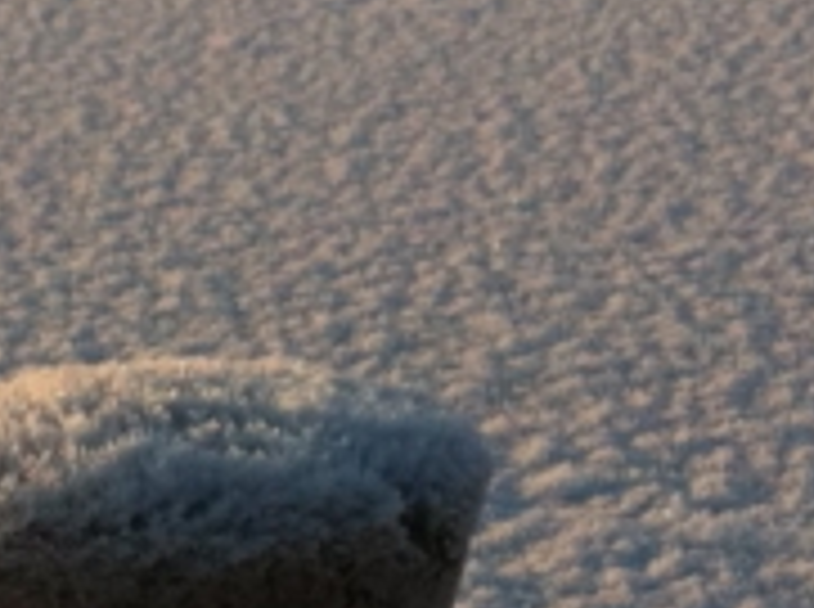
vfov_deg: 7.5
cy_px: 540
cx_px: 16
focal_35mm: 198
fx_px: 4647
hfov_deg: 9.9
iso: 80
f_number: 2.8
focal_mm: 3.85
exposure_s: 1/943
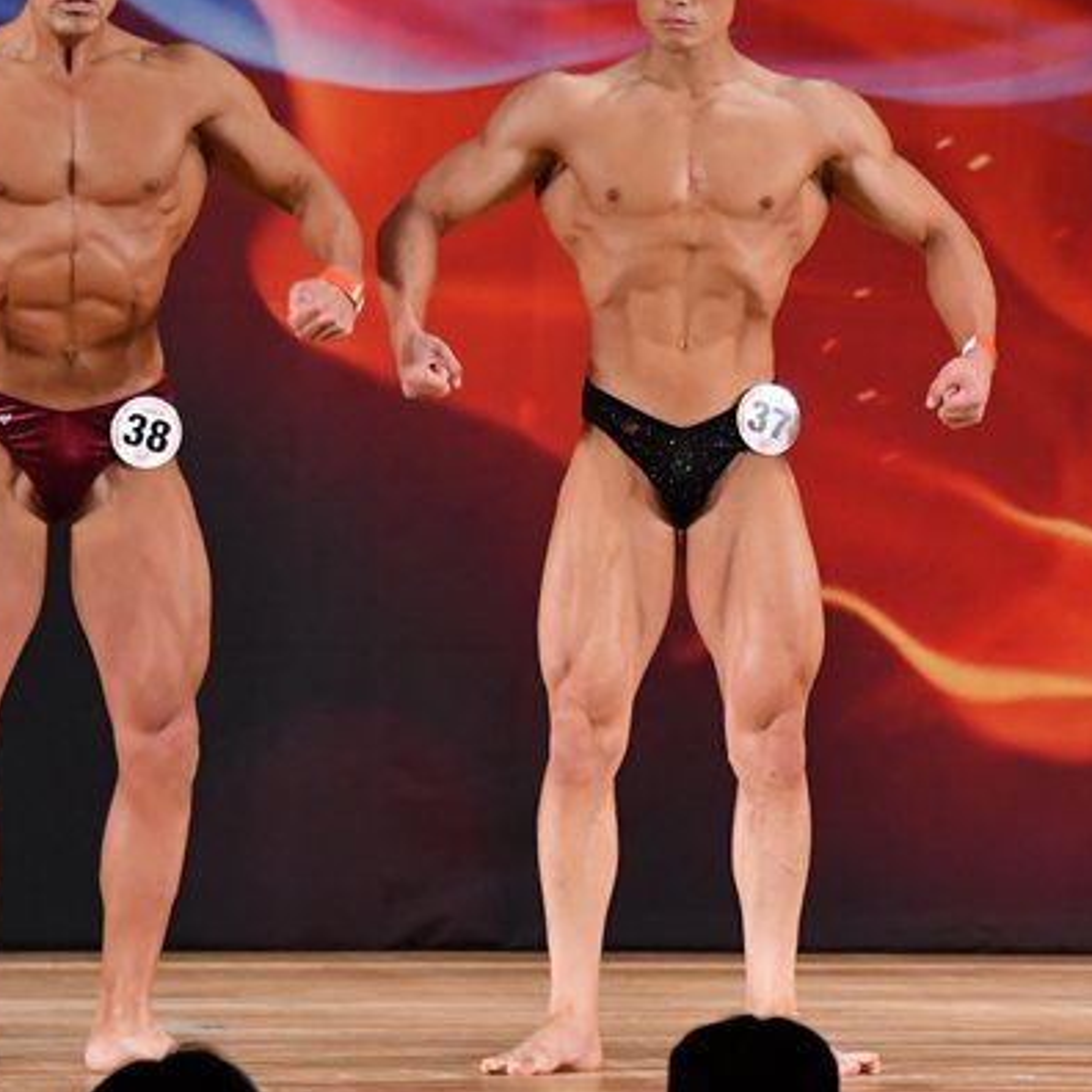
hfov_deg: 4.4
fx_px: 14240
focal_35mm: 399
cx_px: 895
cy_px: 463
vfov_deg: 4.4
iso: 3600
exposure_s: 1/400
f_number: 5.6
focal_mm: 160
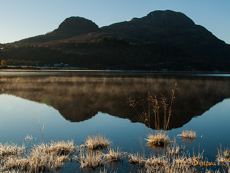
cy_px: 85
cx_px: 131
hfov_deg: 42.0
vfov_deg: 32.2
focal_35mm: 45
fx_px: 299
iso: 100
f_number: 8
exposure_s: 1/125
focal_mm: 27
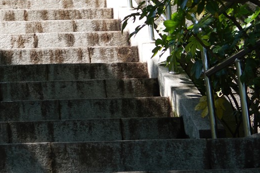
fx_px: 975
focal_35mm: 135
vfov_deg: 10.0
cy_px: -55
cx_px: -79
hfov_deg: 14.5
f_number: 5
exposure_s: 1/125
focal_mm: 35
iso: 100
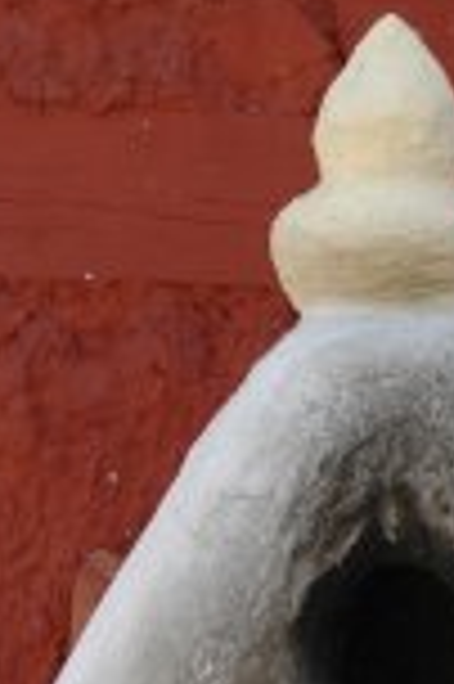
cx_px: 515
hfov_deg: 8.2
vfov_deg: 12.3
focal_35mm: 166
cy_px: 621
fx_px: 3139
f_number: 6.3
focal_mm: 35
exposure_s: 1/200
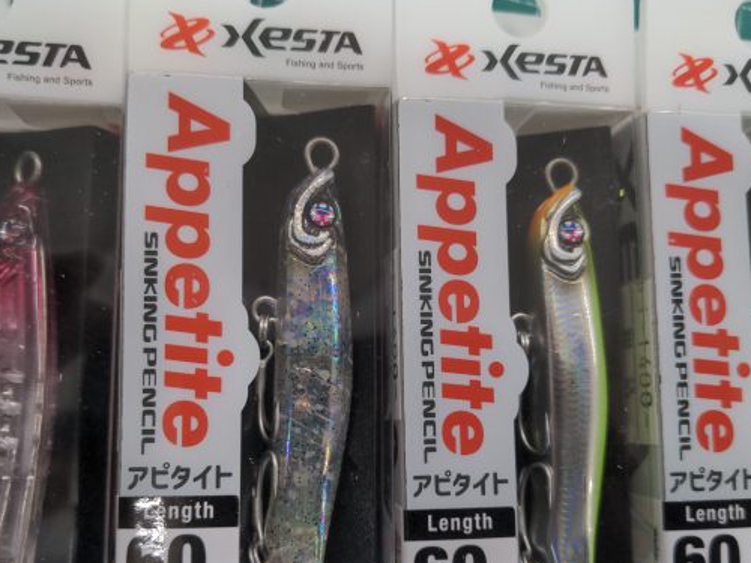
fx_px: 694
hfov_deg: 56.8
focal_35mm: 32
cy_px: 344
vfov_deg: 43.9
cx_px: 389
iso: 100
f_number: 1.73
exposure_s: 1/120
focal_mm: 4.38
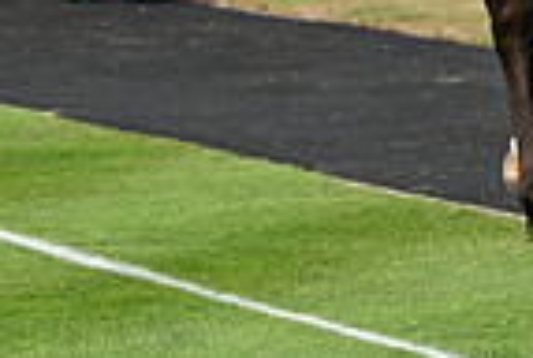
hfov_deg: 4.1
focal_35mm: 494
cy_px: -360
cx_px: 902
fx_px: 7329
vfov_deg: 2.8
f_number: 5.6
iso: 400
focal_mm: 122
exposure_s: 1/1000
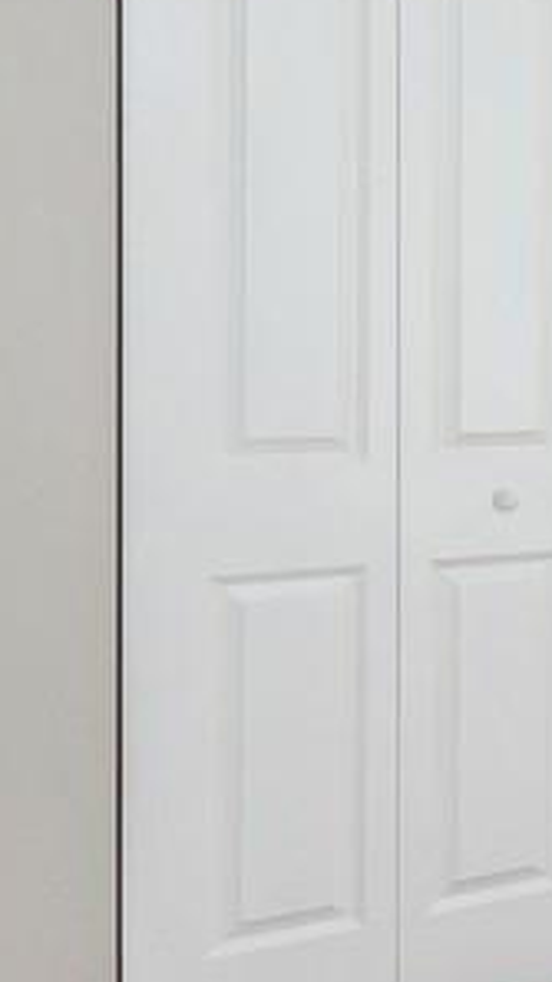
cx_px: 1187
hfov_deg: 15.9
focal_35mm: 54
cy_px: 359
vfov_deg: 38.2
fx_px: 1406
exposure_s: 1/10
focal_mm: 11.5
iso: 200
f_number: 9
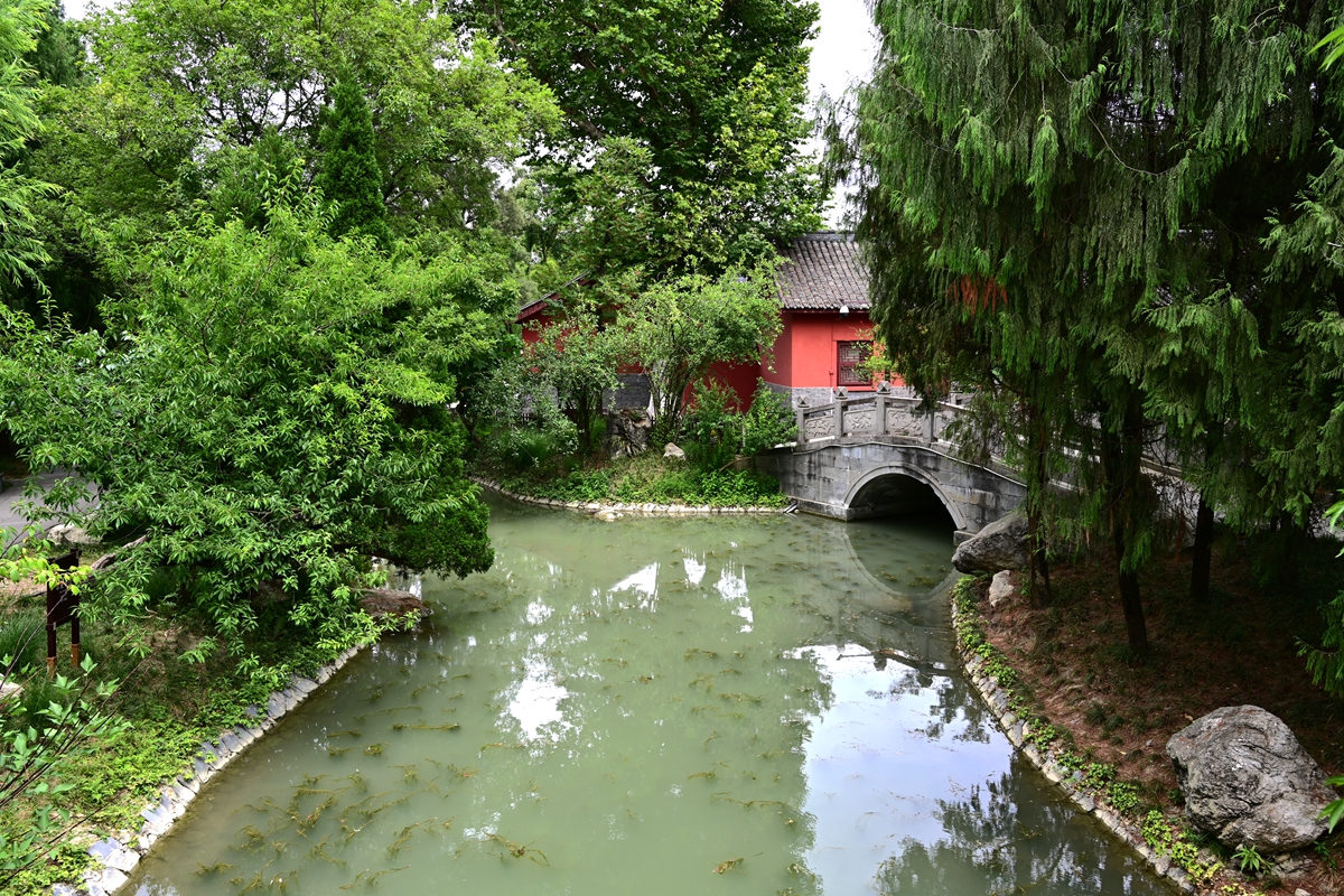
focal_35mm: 28
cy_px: 448
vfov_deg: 47.2
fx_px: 1027
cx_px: 672
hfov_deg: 66.4
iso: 100
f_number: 8
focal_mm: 27.5
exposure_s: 1/100
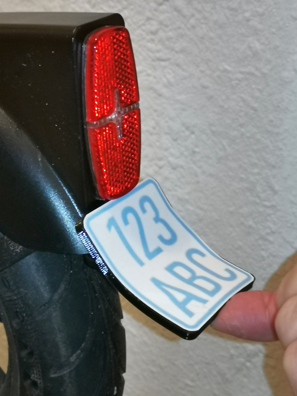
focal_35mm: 81
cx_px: 148
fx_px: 927
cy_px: 198
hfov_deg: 18.2
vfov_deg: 24.1
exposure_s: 1/33.3
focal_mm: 5.58
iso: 400
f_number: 1.8
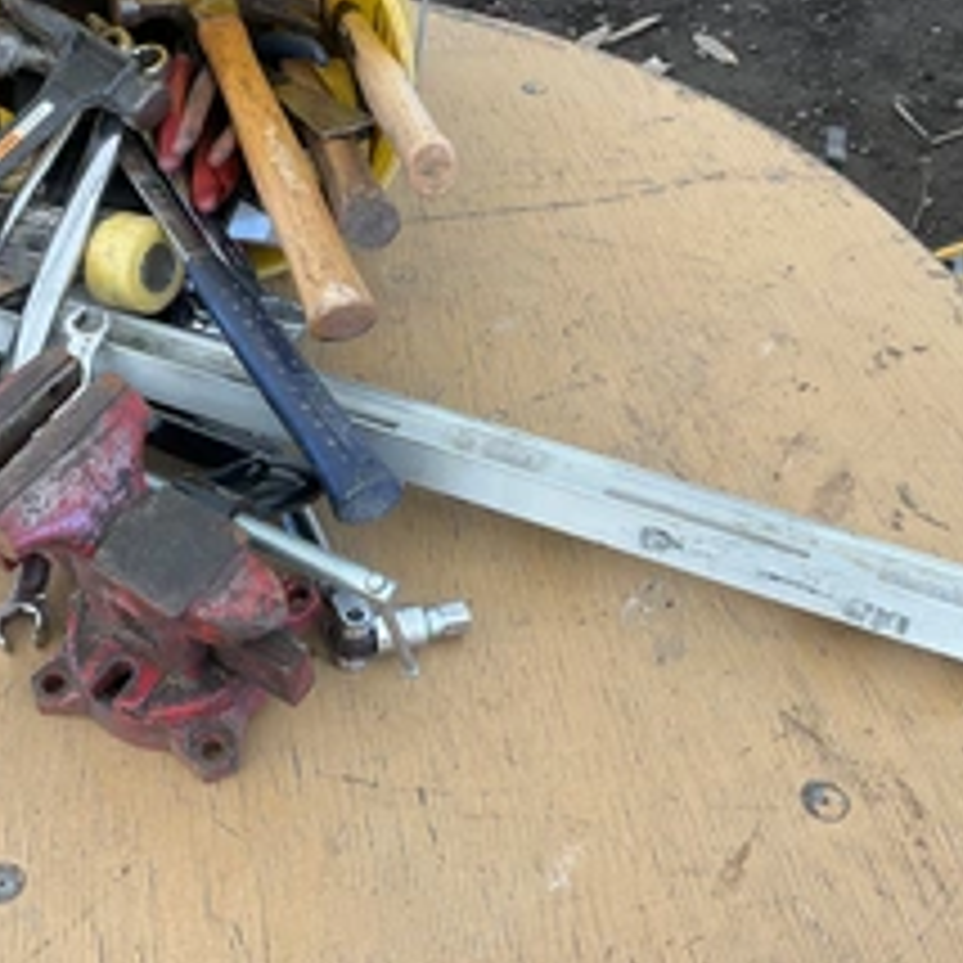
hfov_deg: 35.0
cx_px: 328
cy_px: 310
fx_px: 1511
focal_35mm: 48
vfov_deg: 35.0
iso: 32
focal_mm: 3
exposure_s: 1/122
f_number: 1.8
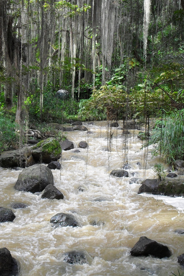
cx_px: 94
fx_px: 437
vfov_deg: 35.0
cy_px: 152
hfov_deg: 23.8
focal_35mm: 57
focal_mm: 6.3
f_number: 3.2
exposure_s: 1/90
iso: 100
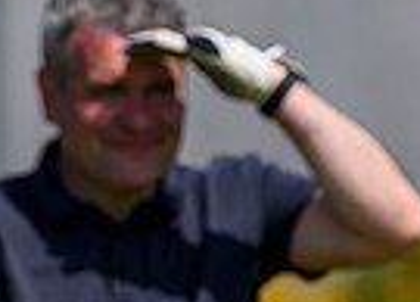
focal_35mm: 2317
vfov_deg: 0.6
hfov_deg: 0.9
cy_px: 335
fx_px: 27693
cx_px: -605
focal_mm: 400
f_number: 4.5
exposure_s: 1/5000
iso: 500
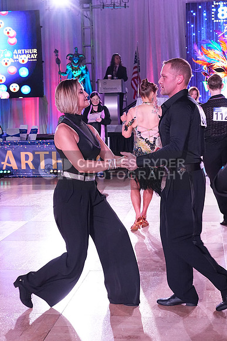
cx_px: 114
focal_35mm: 64
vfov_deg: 31.4
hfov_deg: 21.3
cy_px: 170
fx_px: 605
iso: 3200
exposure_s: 1/250
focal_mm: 43
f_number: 6.3
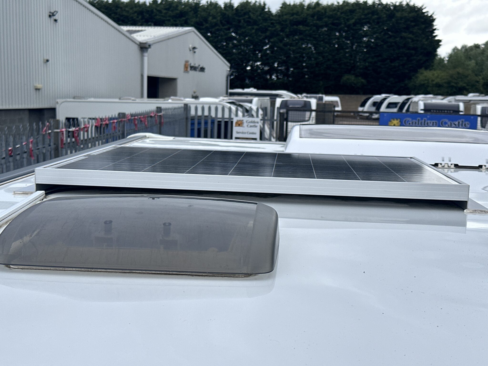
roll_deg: -1.0
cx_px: 244
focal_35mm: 48
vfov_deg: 30.3
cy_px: 183
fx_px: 677
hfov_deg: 39.7
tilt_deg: -6.8
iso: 64
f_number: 1.78
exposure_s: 1/3155
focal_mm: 6.86
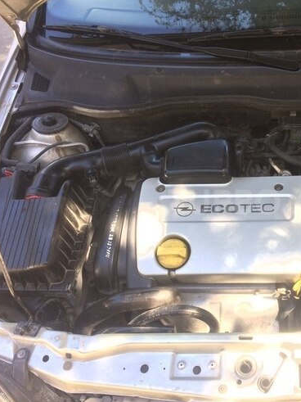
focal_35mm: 39
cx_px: 252
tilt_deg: -47.8
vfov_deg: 47.9
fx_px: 452
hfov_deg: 35.3
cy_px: 202
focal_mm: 4.15
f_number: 2.2
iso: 32
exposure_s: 1/118
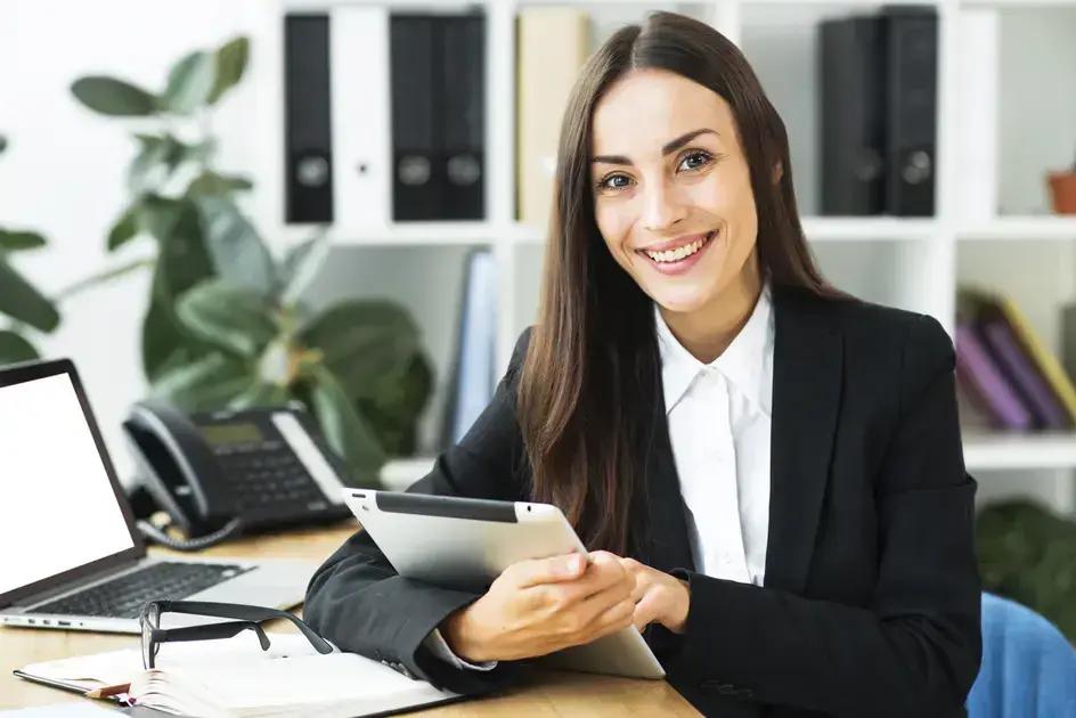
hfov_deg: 23.9
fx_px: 2541
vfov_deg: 16.1
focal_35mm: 85
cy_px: 359
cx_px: 538
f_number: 3.2
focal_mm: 85
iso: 160
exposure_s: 1/160
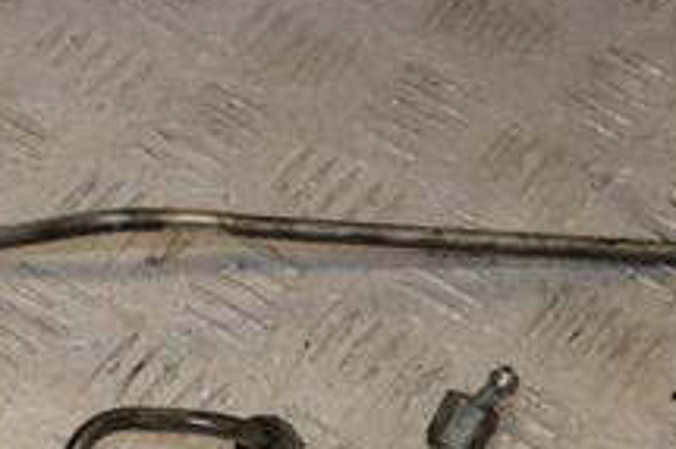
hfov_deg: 15.3
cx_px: 204
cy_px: 509
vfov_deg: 10.1
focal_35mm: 134
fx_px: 2514
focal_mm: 32
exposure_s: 1/200
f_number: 9
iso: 800
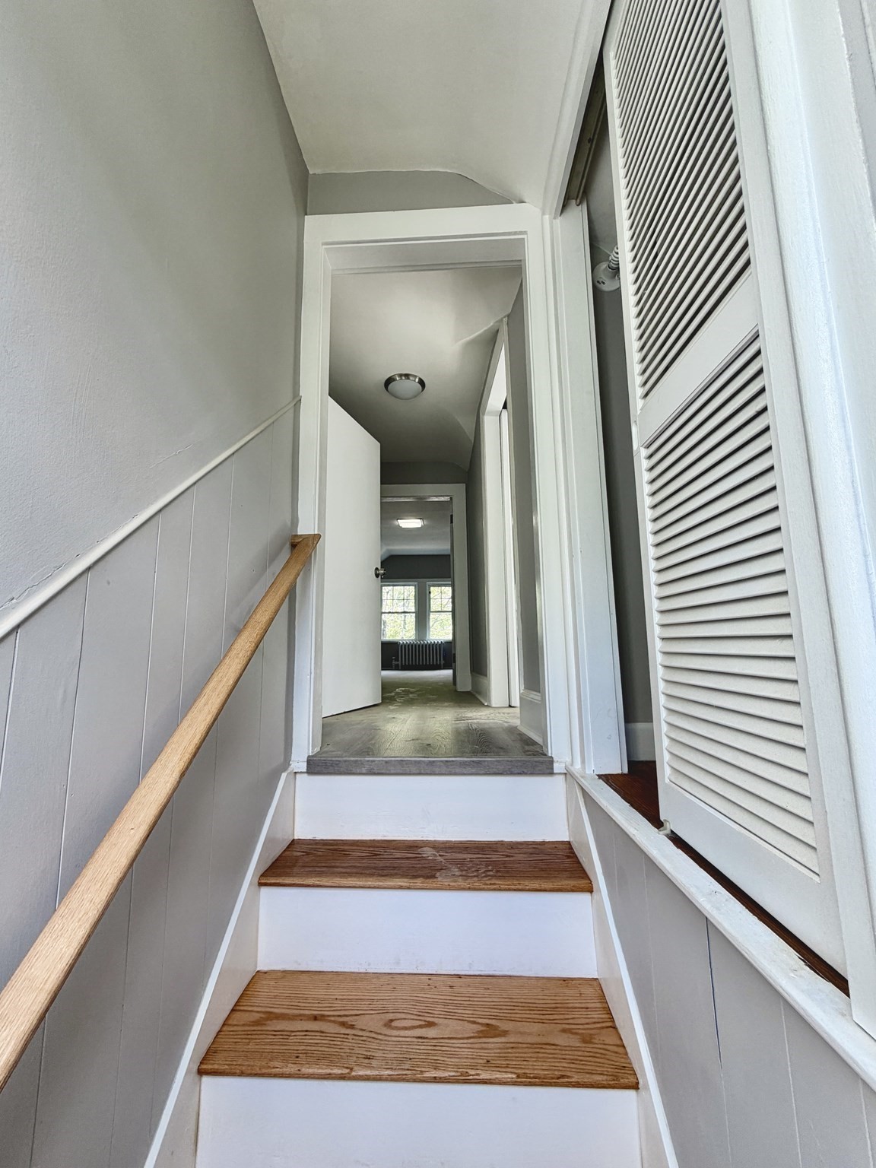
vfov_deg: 102.1
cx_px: 438
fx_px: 472
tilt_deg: +8.7
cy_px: 584
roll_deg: +0.9
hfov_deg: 85.7
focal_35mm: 14
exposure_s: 1/121
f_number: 2.2
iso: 100
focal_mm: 2.22
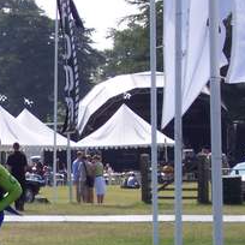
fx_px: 2530
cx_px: -19
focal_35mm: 316
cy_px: 220
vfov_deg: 5.5
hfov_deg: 5.5
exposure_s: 1/700
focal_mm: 24
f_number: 4.8
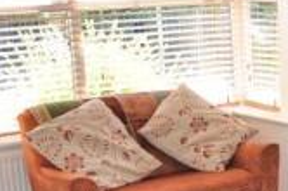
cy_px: 216
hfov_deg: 18.3
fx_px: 854
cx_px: 331
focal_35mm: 107
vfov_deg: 12.5
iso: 400
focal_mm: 18
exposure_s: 1/200
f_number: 3.5
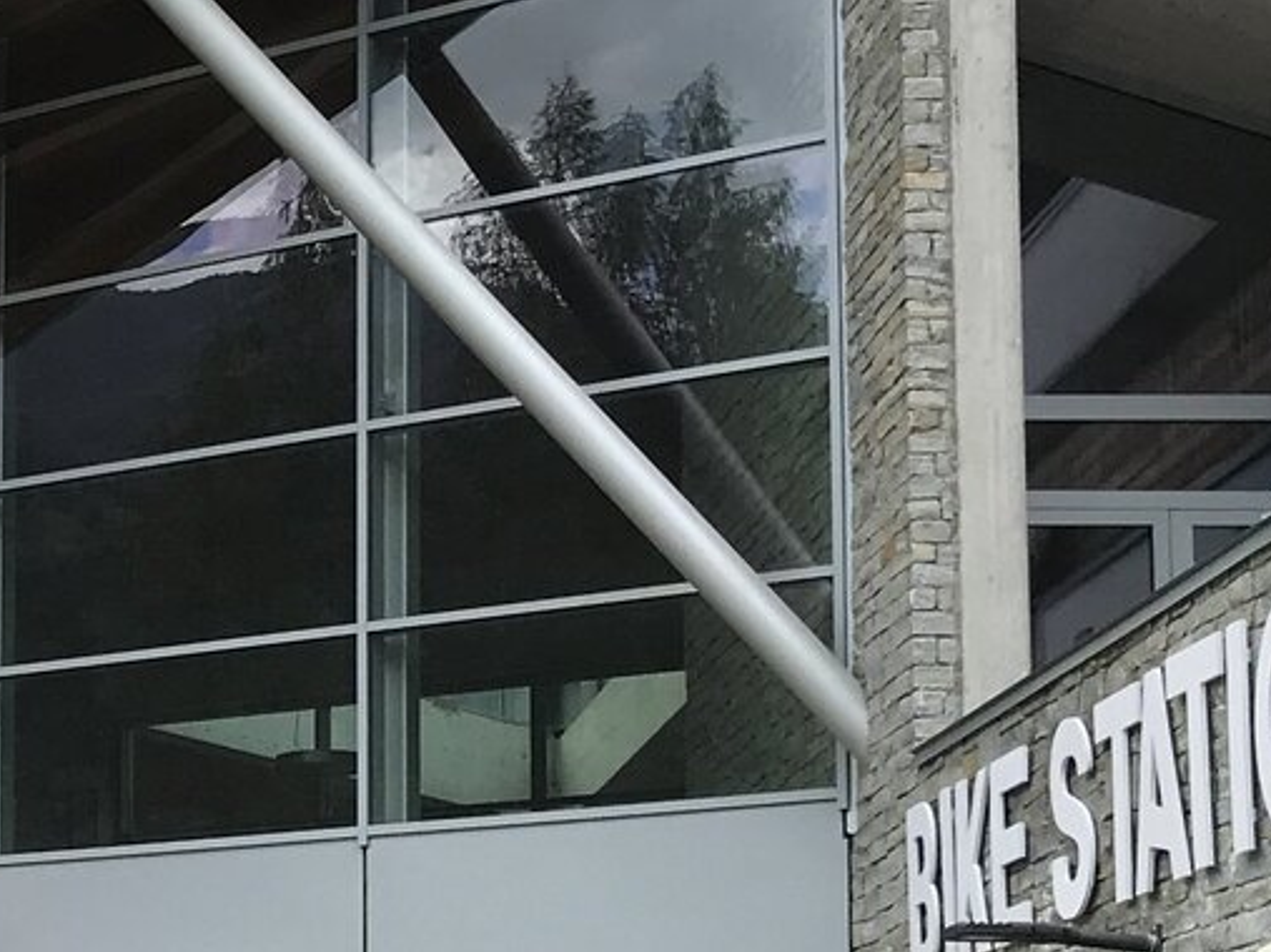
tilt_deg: +8.8
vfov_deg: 13.8
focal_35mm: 106
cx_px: -479
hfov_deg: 17.2
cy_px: 919
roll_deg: -2.8
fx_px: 3891
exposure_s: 1/760
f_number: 1.8
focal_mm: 3.99
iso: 20
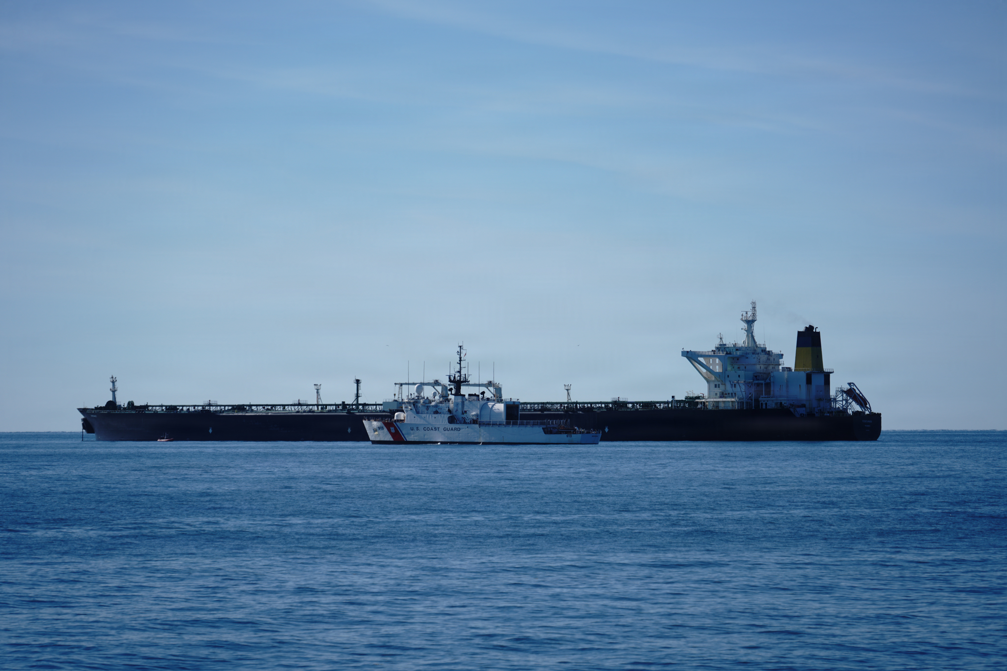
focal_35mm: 172
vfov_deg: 8.0
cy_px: 336
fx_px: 4811
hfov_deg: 11.9
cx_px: 504
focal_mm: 172
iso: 80
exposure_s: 1/1000
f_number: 5.6
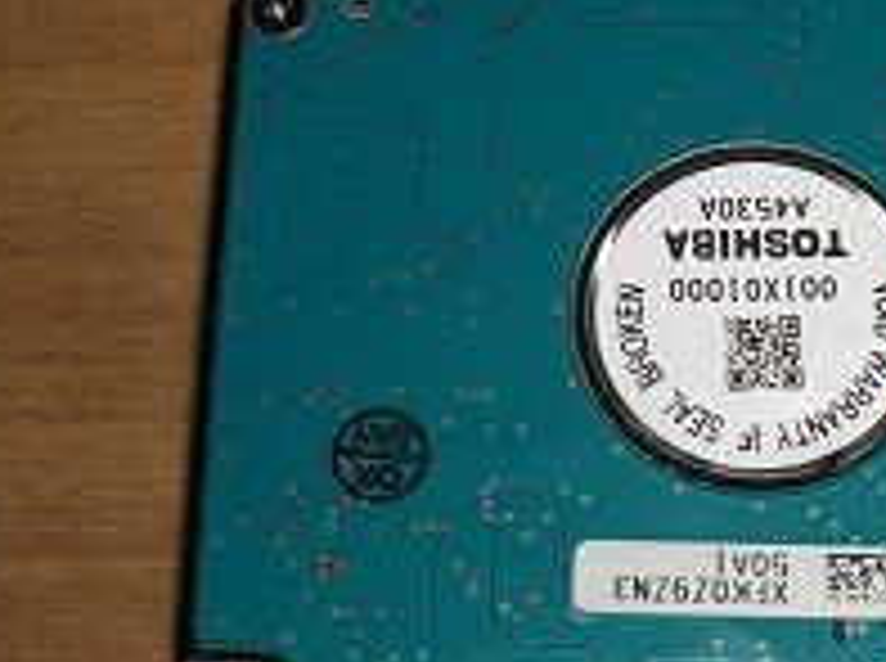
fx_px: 2223
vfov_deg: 16.9
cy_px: 317
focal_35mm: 87
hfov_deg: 22.2
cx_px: 733
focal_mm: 7.9
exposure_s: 1/60
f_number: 5.6
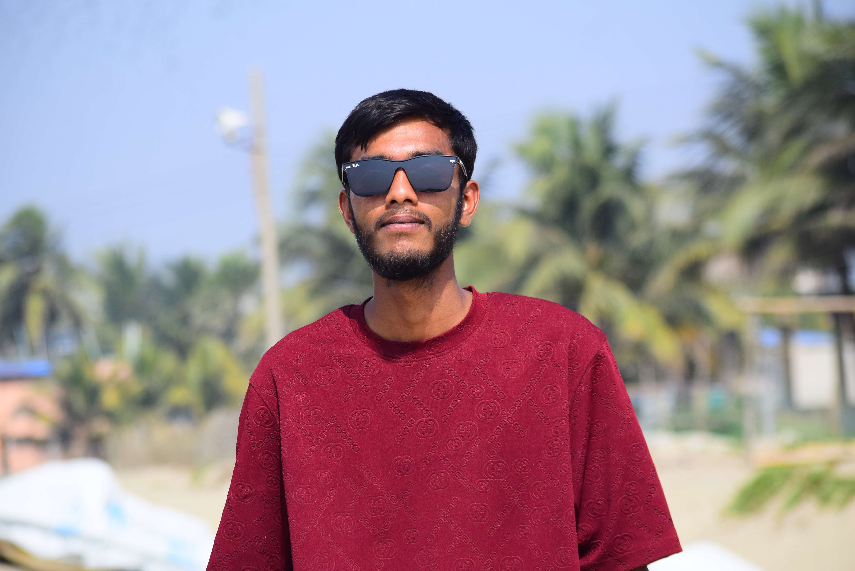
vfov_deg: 8.3
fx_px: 3920
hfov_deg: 12.4
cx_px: 428
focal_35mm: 165
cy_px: 286
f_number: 10
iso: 250
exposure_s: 1/1250
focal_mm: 110
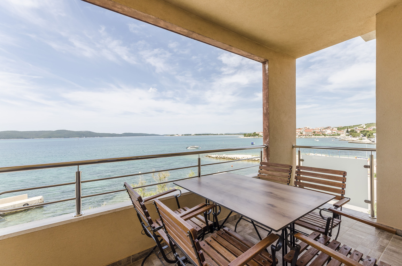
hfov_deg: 100.5
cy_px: 133
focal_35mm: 15
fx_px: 167
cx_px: 201
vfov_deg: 77.1
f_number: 11
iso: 100
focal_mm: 10
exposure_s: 1/200
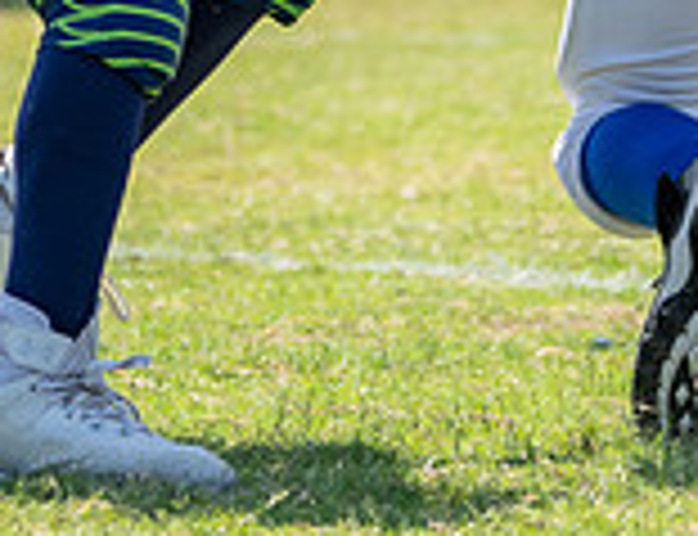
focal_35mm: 601
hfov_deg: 3.3
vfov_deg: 2.5
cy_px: -349
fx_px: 12223
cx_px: -36
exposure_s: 1/1250
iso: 320
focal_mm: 141
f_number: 5
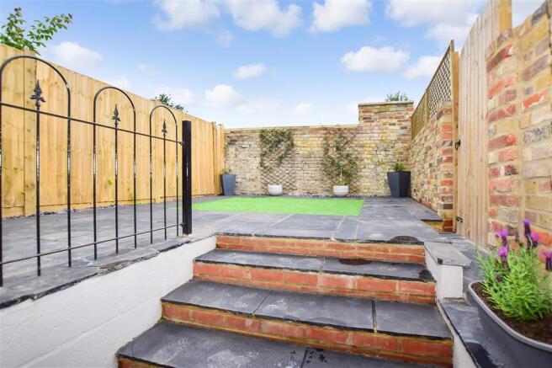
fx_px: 230
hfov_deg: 100.4
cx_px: 276
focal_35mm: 15
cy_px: 184
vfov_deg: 77.3
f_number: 6.3
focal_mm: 10
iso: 250
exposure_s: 1/160
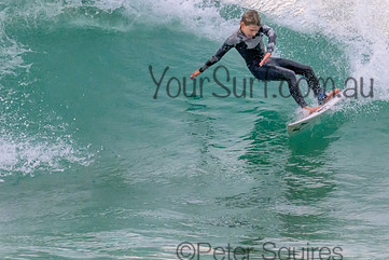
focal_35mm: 1286
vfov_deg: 1.1
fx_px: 13901
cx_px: 260
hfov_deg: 1.6
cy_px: 73
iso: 14400
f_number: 11
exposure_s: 1/1600
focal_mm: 800
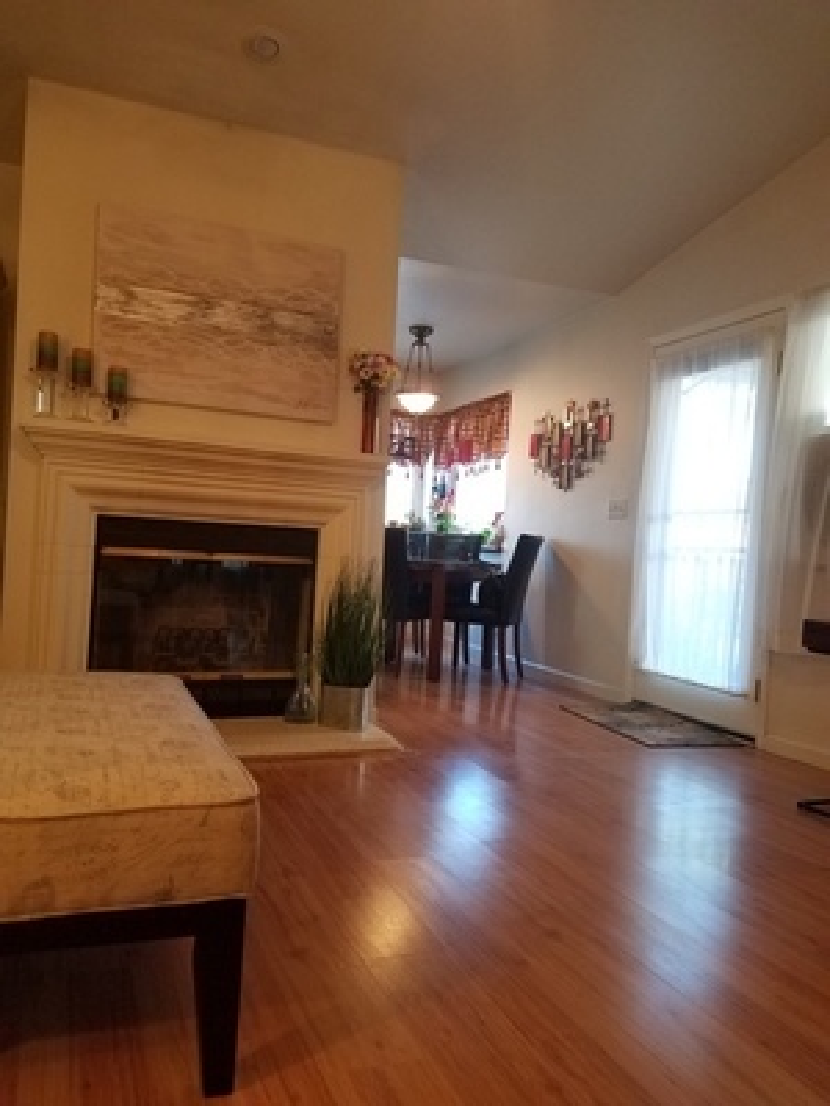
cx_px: 415
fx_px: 831
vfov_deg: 67.3
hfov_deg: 53.1
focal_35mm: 26
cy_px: 553
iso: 160
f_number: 1.7
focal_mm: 4.2
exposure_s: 1/40
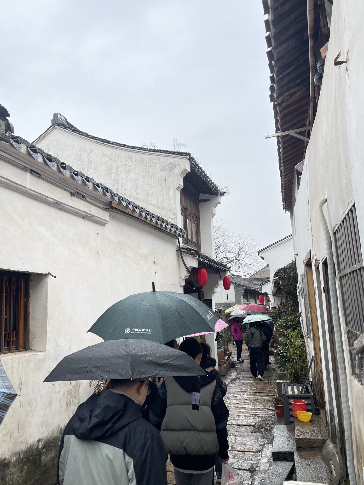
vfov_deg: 63.4
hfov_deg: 49.7
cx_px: 174
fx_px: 393
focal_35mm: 28
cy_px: 250
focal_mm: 4.2
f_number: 1.6
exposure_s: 1/214
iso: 32
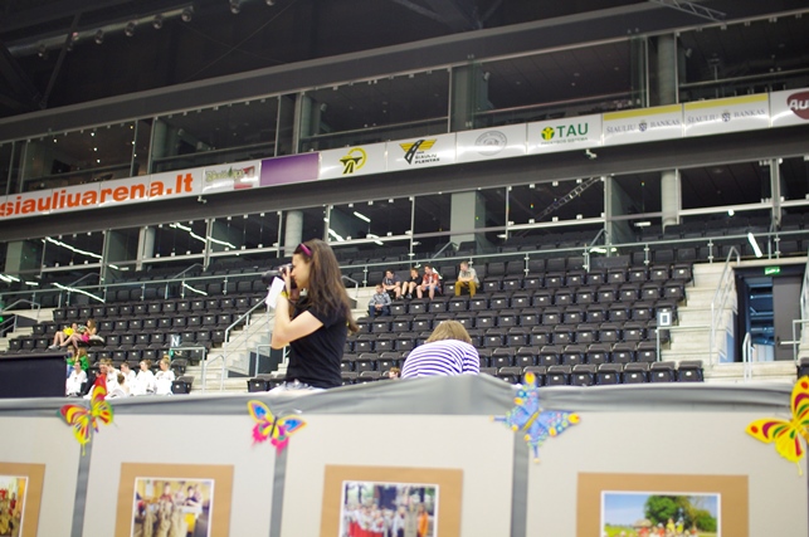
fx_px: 1010
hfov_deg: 43.7
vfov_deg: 29.8
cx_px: 404
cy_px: 268
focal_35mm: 45
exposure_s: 1/50
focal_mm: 30
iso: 800
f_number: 2
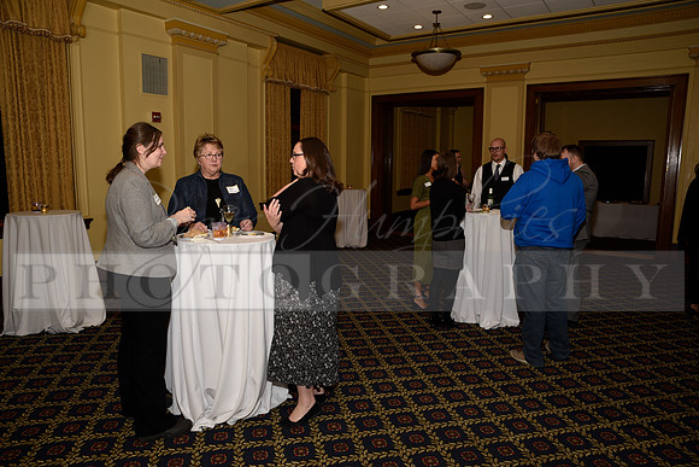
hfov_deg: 73.7
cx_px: 350
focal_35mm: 24
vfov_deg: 53.2
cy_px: 234
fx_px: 466
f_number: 5
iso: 200
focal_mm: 24
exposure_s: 1/60
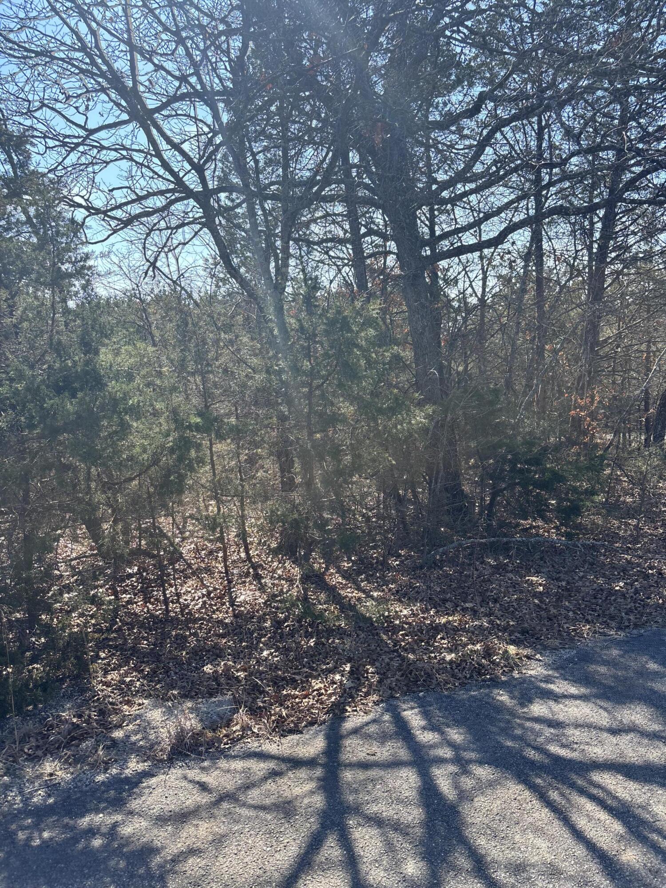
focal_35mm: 26
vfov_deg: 67.3
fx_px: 667
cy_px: 444
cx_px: 333
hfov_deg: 53.1
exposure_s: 1/1058
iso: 50
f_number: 1.6
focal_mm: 5.96
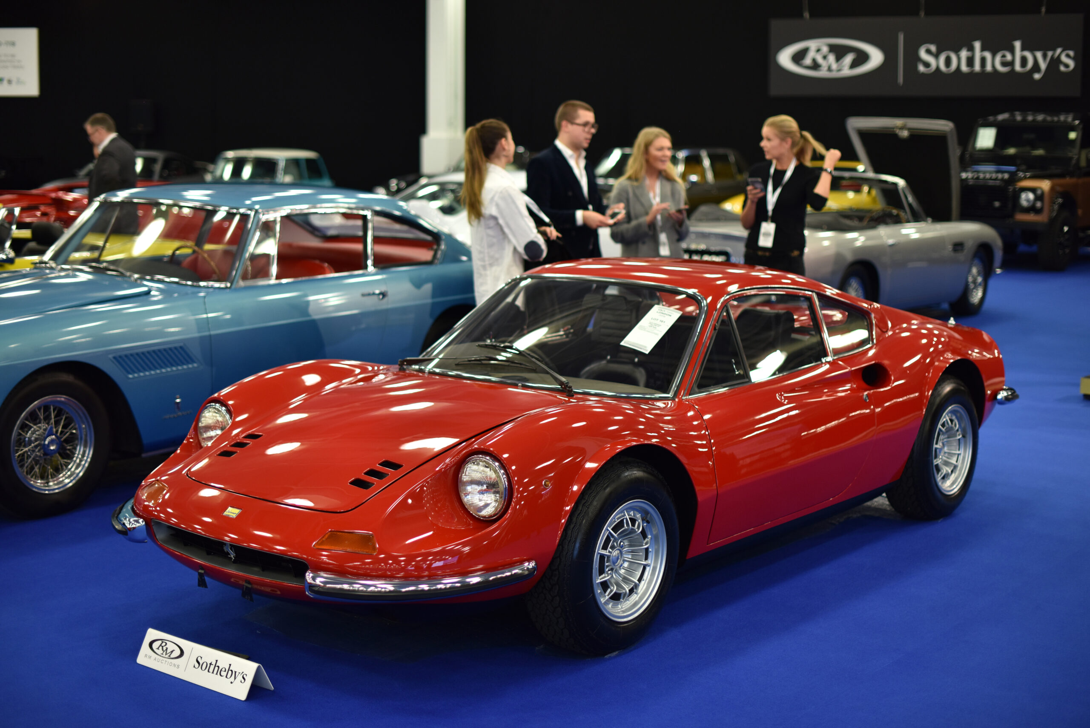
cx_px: 545
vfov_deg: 27.0
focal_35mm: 50
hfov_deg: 39.6
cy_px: 364
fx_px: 1514
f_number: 2
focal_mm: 50
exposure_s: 1/250
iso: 320
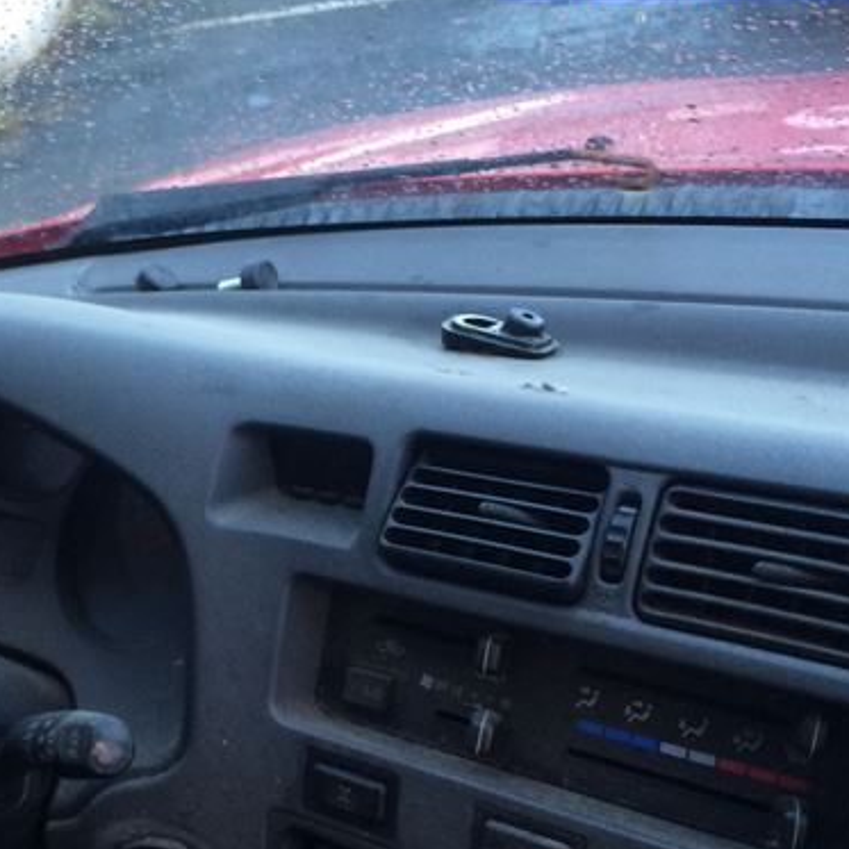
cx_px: 132
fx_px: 1526
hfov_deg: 30.1
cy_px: 549
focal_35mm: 55
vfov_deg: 30.9
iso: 80
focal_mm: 4.15
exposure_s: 1/30
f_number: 2.2
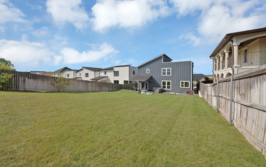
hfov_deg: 109.3
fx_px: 94
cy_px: 76
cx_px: 128
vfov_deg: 82.6
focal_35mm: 13
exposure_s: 1/250
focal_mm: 12
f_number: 9
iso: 500
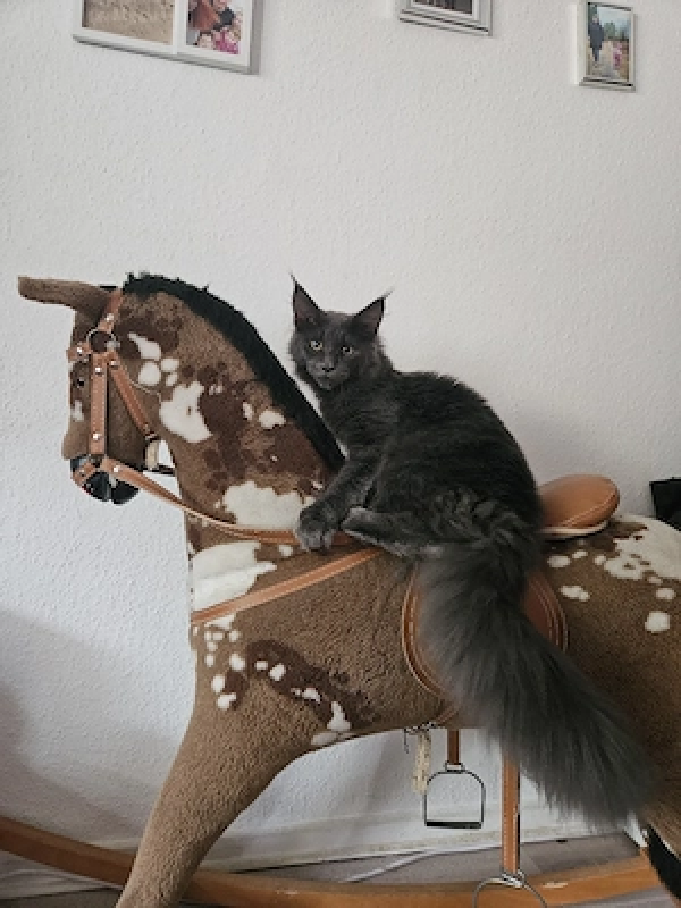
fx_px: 603
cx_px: 340
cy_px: 454
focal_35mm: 23
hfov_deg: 58.9
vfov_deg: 73.9
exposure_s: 1/40
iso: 500
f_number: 1.8
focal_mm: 5.4
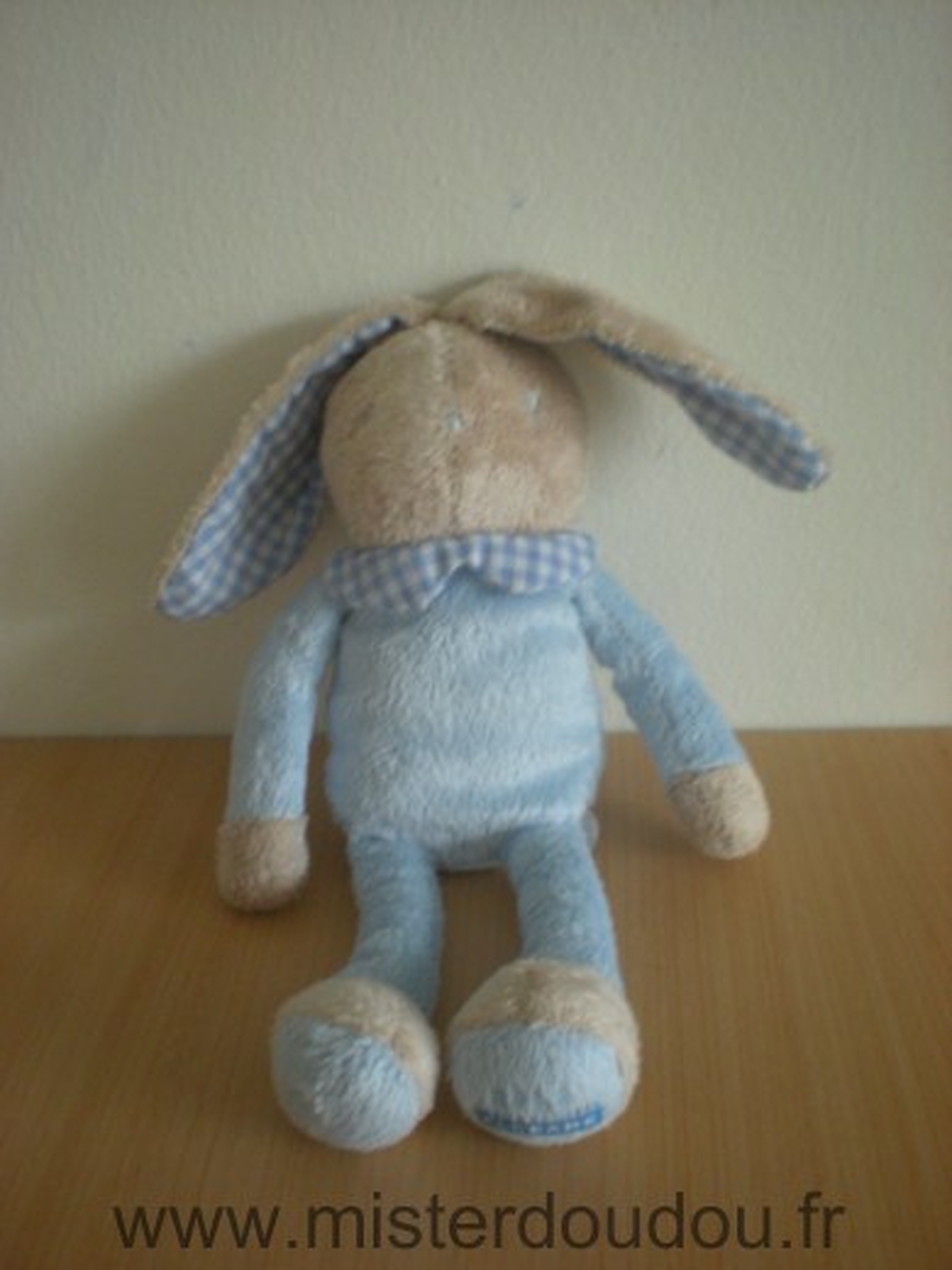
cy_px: 635
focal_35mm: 38
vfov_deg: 49.0
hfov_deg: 37.7
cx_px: 476
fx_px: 1393
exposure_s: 1/8
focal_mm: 6.3
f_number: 3.1
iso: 261
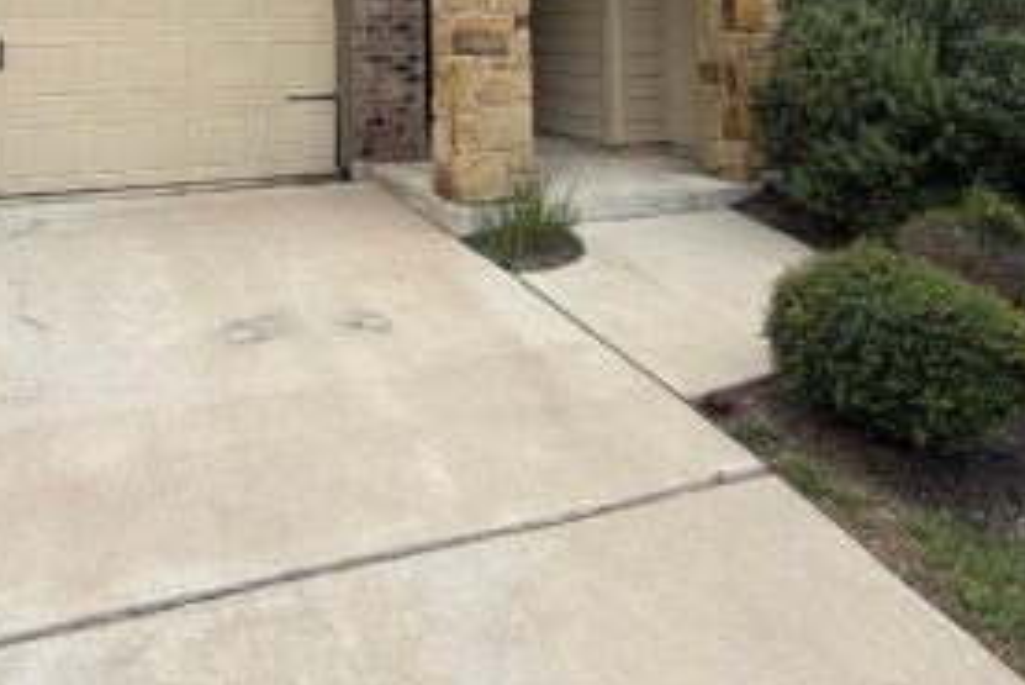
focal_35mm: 28
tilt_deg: +4.2
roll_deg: -0.2
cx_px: 372
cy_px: -41
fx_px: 798
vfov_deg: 39.4
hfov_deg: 64.3
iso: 64
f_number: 2.2
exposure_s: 1/717
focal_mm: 2.22
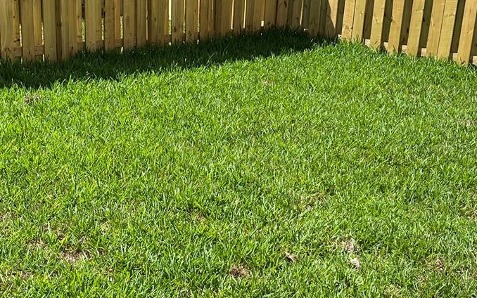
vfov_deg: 19.8
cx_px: 229
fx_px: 845
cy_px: 235
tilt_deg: -20.5
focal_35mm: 65
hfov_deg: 31.5
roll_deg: -3.6
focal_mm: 5.7
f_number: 1.5
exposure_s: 1/2994
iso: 50
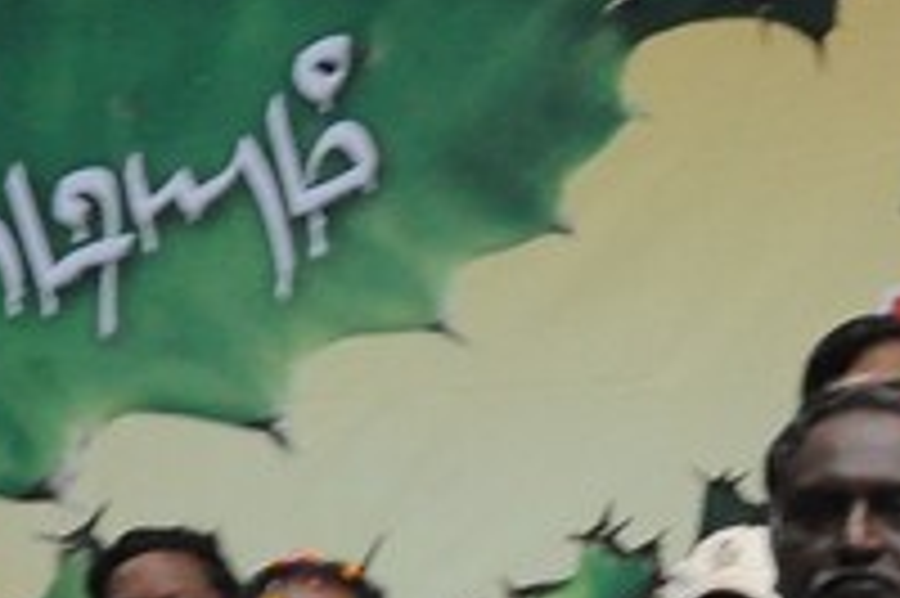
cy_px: 1070
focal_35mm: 322
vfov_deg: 4.2
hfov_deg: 6.3
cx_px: 1300
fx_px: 8043
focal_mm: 42
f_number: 11
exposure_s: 1/125
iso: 1250
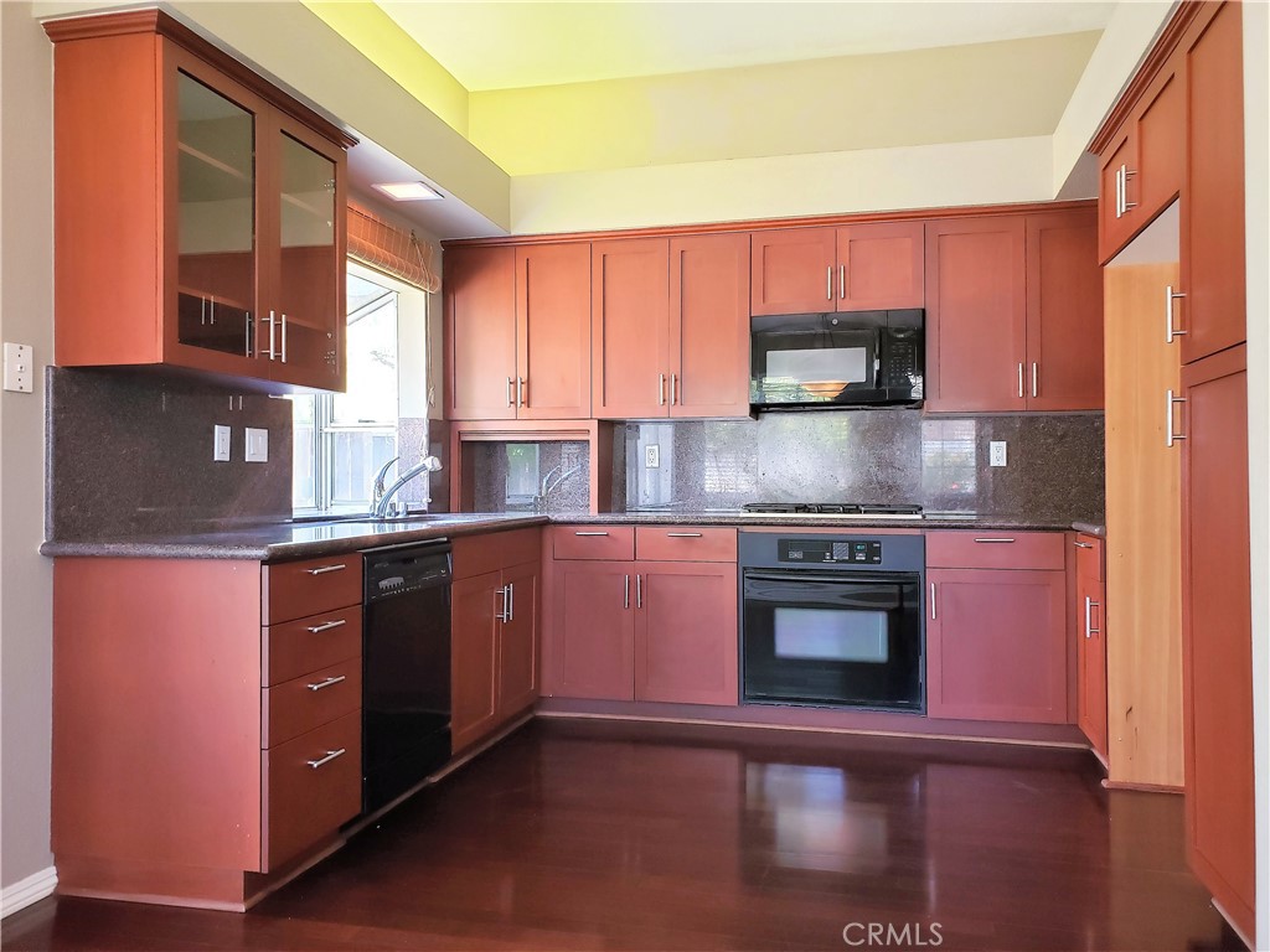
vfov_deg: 53.1
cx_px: 635
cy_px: 476
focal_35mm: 26
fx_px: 954
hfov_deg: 67.3
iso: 320
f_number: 2.4
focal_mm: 4.3
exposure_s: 1/40
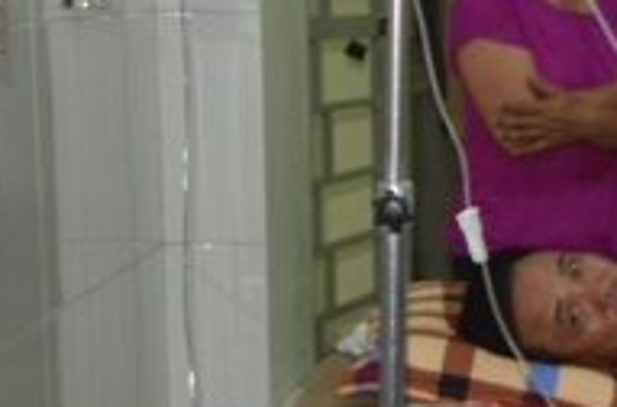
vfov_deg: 10.4
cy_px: 255
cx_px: 1014
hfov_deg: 14.3
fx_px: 2238
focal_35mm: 131
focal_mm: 26
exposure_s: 1/60
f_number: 5
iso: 1000
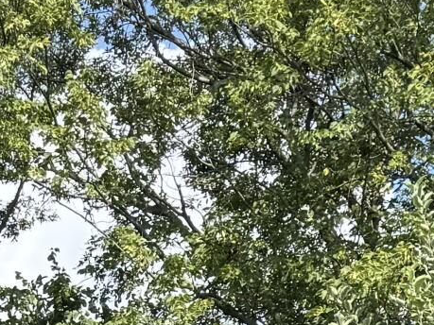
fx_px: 1968
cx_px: -57
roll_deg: -0.6
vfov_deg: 7.9
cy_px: 1036
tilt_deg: +3.9
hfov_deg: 12.4
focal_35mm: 157
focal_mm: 6.76
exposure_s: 1/2041
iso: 80
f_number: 1.78
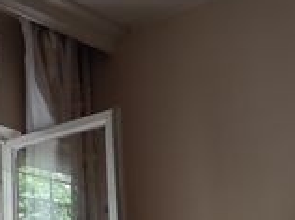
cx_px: 86
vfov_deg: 15.4
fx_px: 808
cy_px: 184
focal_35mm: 95
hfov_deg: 20.6
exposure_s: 1/50
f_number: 1.89
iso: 233
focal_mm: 5.43
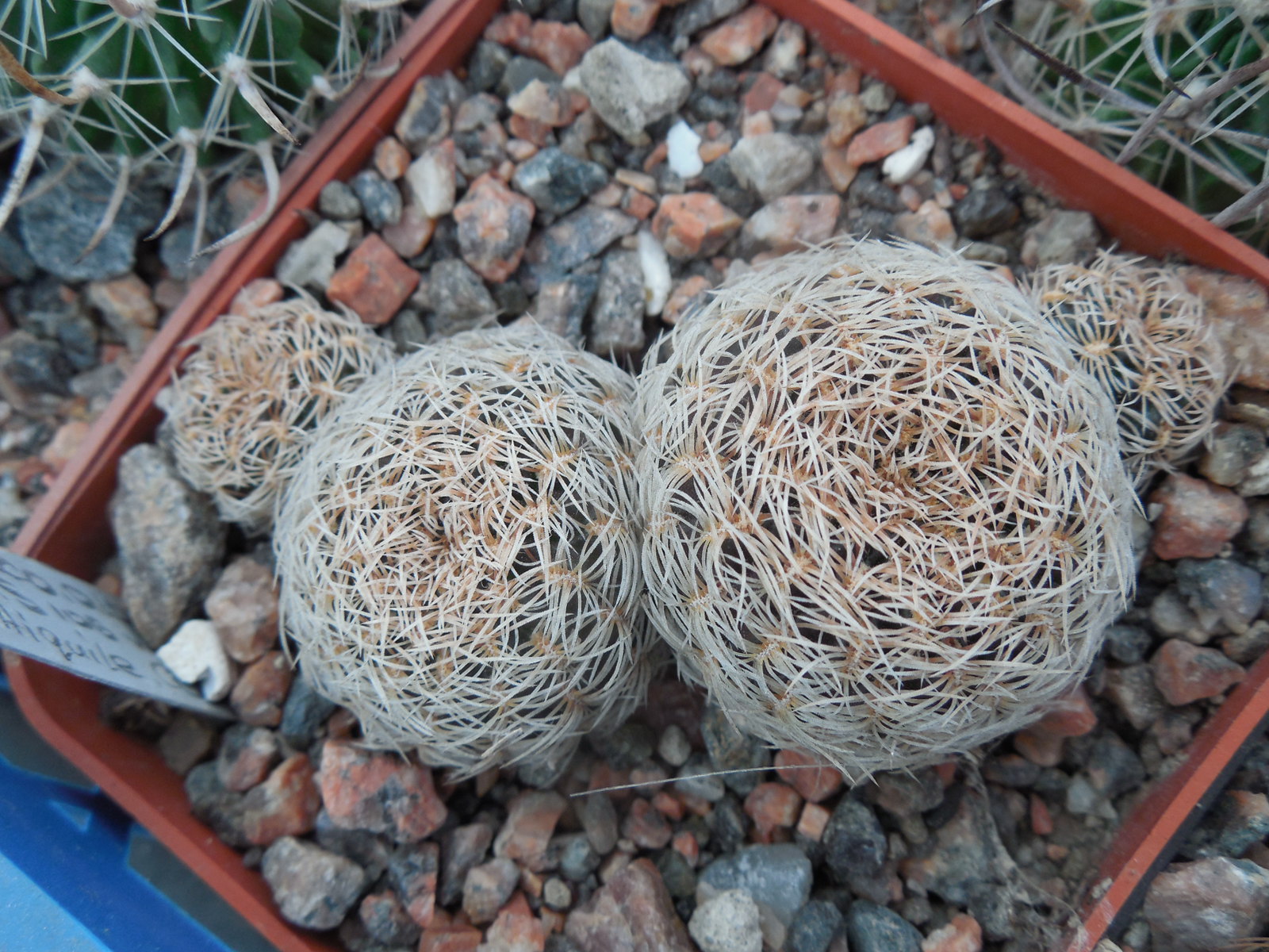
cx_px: 634
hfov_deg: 58.4
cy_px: 476
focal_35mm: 31
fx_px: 1136
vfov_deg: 45.4
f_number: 3.6
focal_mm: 5.6
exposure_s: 1/30
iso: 125
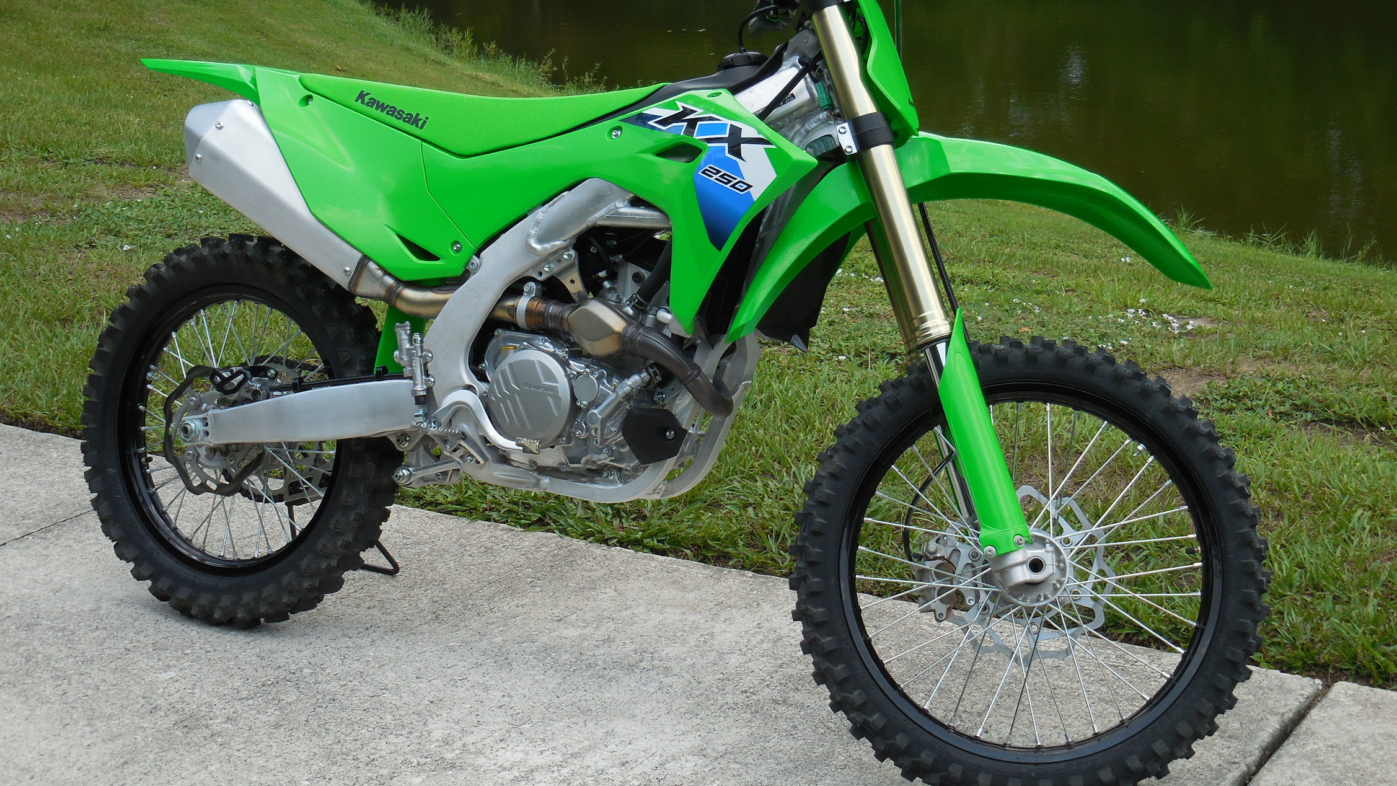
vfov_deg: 18.0
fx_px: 2482
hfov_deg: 31.4
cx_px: 697
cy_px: 319
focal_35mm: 67
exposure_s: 1/400
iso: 125
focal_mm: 11
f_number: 4.5
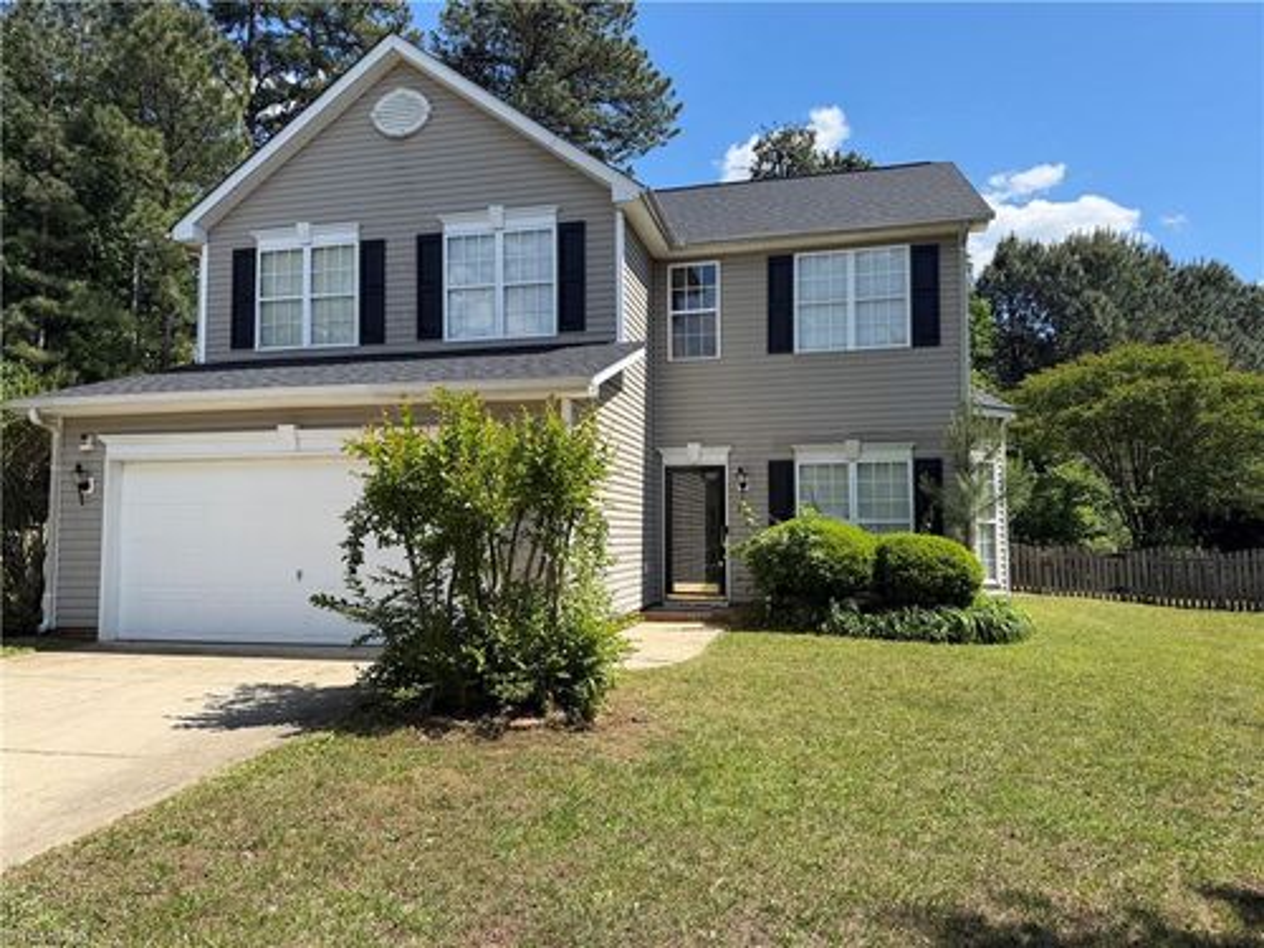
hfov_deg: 71.6
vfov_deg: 56.8
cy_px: 474
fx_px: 876
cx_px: 632
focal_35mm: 24
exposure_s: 1/3425
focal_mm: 6.76
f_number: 1.78
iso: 80
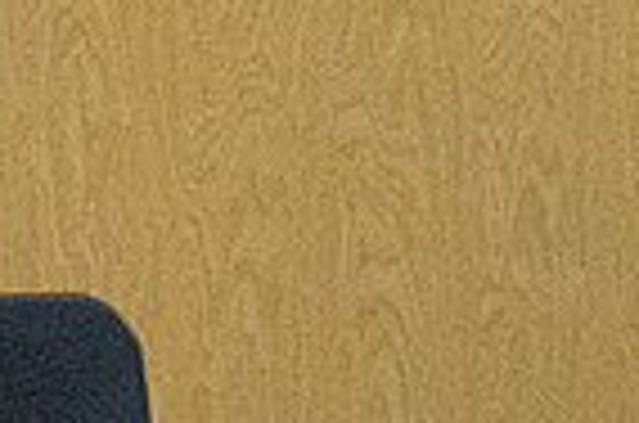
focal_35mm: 429
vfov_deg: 3.2
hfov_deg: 4.8
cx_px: 1120
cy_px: 212
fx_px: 7598
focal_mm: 70
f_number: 5.6
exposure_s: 1/400
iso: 25600
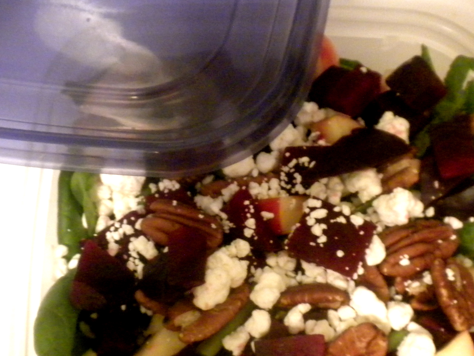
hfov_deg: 34.3
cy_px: 256
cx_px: 265
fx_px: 767
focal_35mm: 56
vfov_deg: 25.9
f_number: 3.5
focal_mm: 6.6
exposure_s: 1/4.9
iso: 800
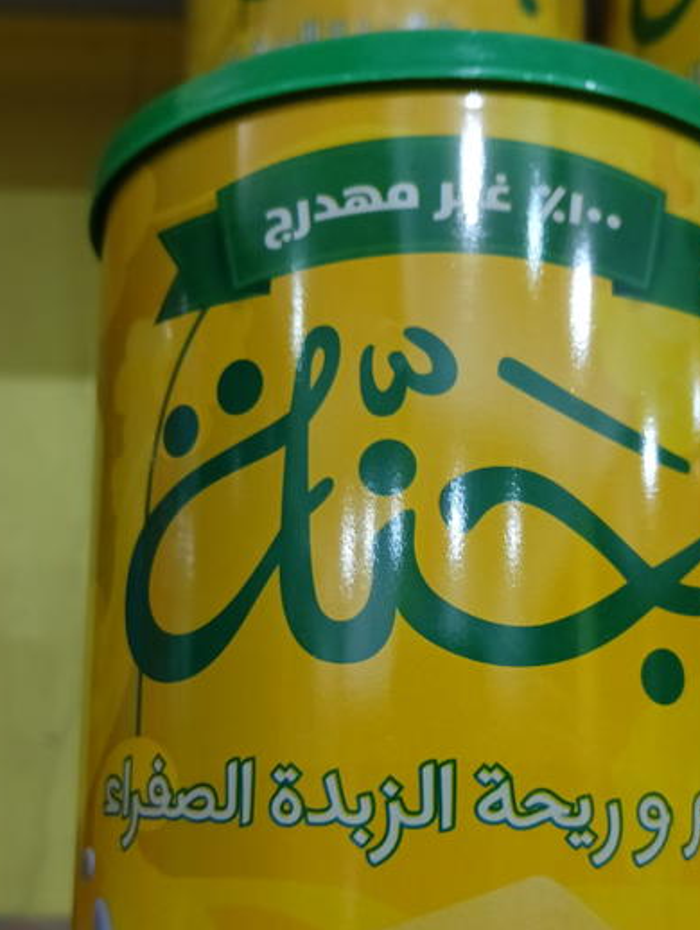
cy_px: 599
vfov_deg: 46.2
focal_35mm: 40
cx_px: 375
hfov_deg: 36.0
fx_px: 1076
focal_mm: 4.05
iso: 640
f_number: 1.8
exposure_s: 1/25
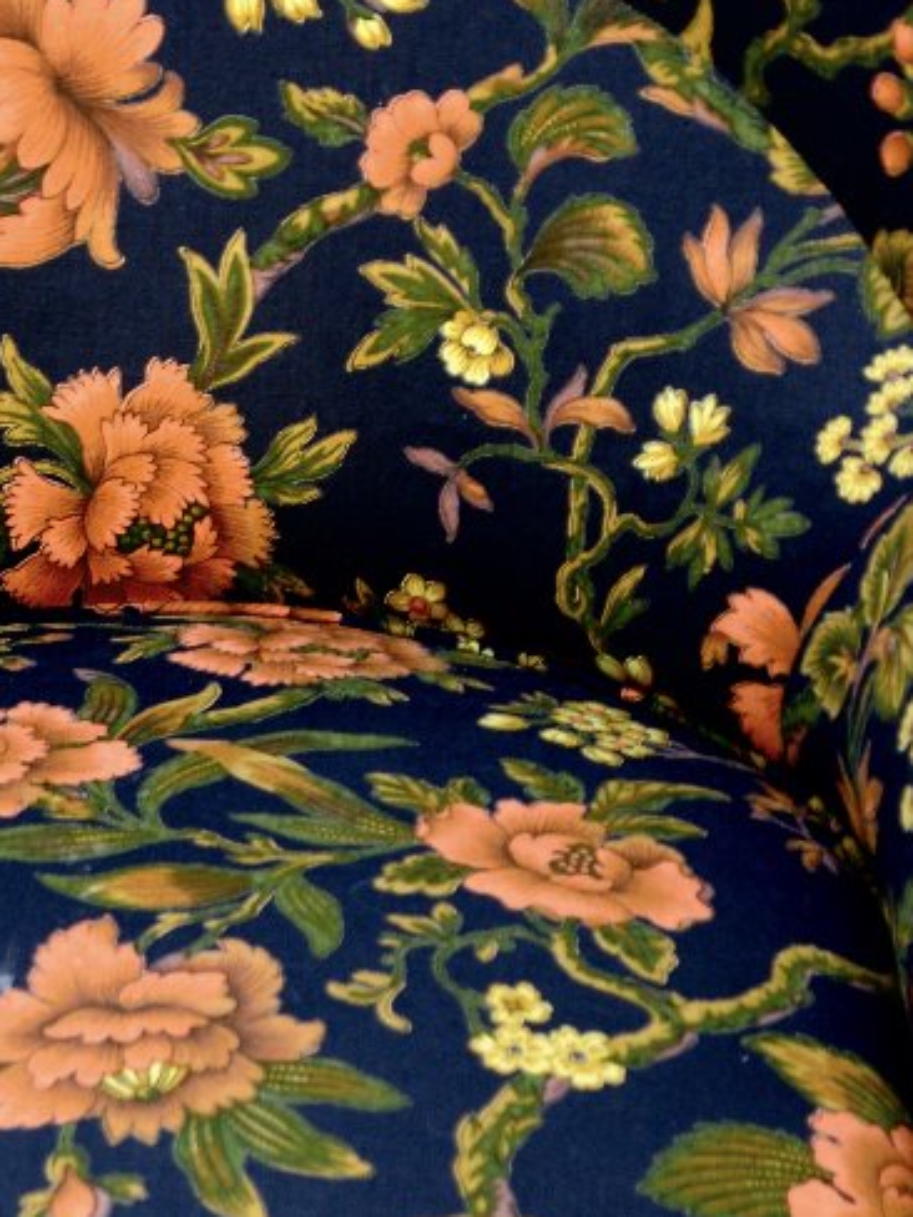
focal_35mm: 163
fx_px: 5732
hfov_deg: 9.1
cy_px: 449
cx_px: 74
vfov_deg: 12.1
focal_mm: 46
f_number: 3.8
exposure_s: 1/80
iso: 360
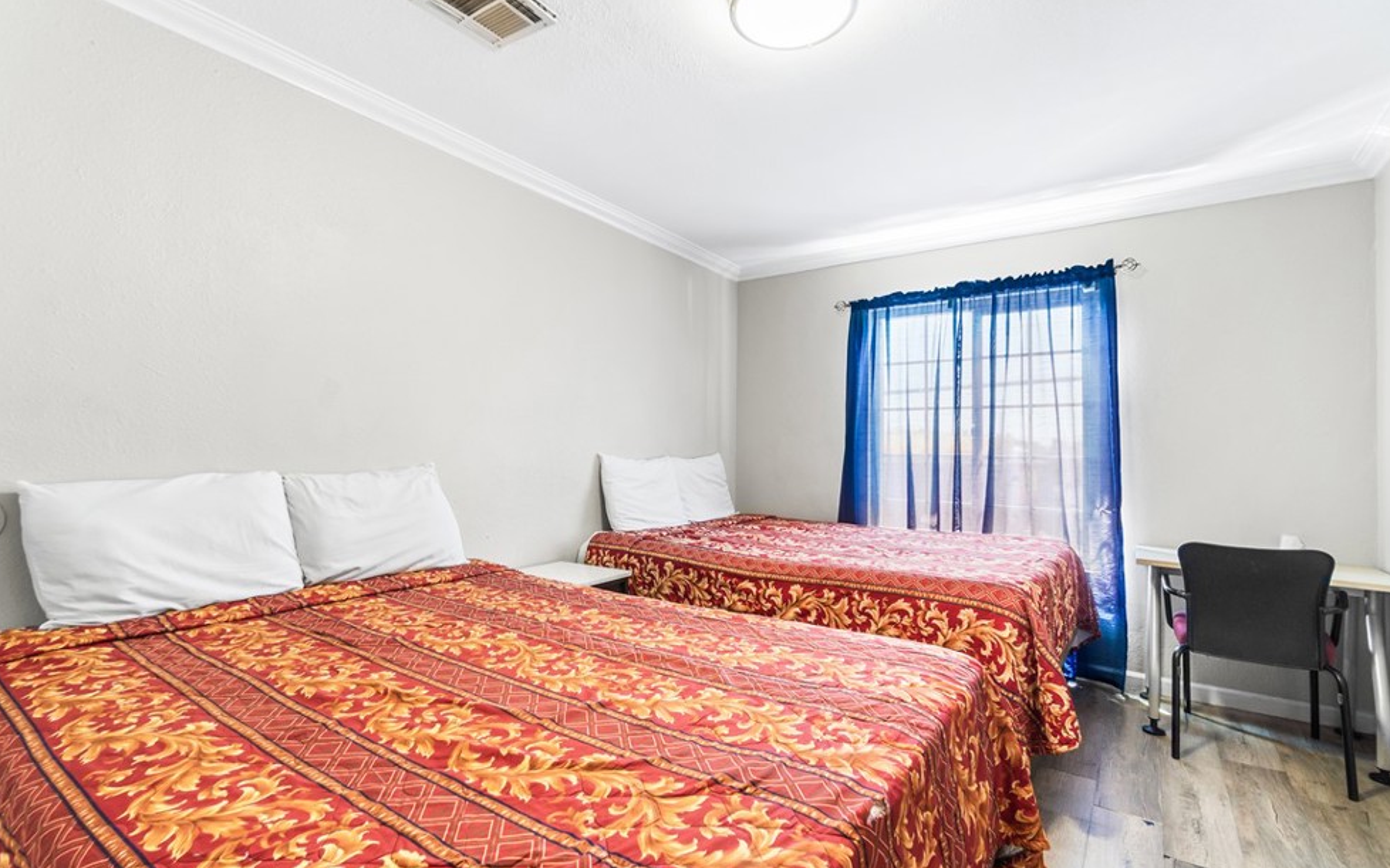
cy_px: 470
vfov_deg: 71.1
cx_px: 692
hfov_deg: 97.8
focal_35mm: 16
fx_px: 606
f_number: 7.1
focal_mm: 10
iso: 320
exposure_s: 1/5
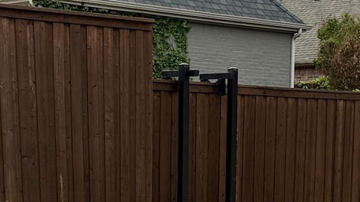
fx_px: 1088
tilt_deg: -7.9
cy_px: 314
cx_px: 262
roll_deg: -1.7
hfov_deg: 18.7
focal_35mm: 114
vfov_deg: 10.2
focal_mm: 6.76
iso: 80
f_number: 1.78
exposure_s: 1/3145
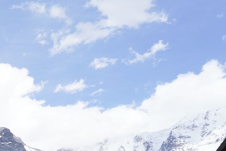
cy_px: 238
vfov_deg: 14.9
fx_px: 527
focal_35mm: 84
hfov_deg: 19.6
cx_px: -150
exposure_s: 1/100
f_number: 13
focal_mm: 24
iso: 100
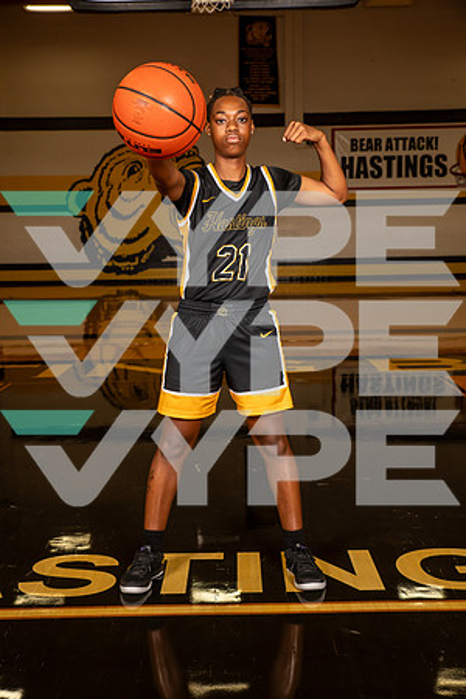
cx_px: 233
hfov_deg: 27.0
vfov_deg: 39.6
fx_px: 971
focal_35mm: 50
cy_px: 350
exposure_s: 1/400
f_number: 7.1
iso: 640
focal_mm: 50
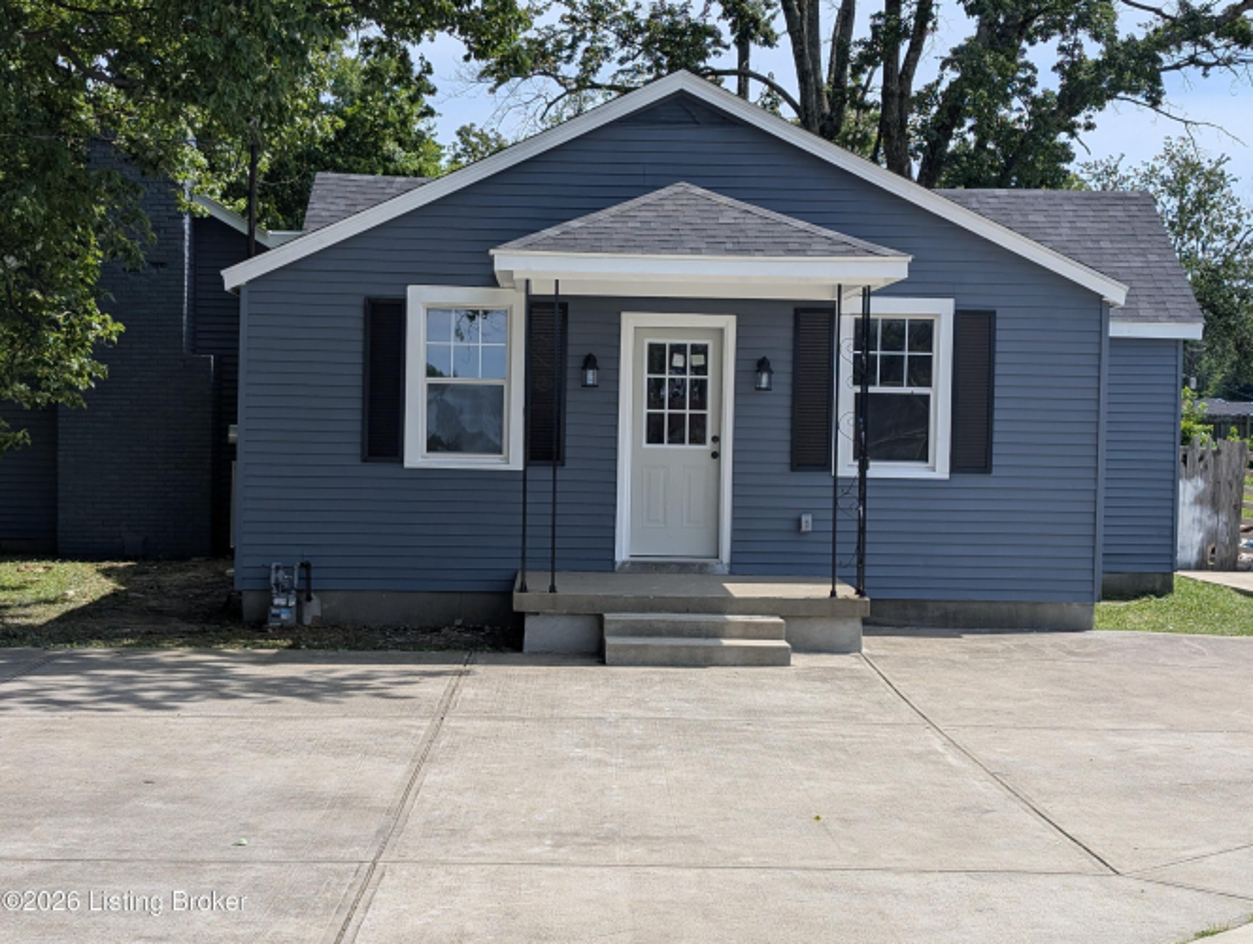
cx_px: 626
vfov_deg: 29.7
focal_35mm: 49
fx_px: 1776
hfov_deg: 38.9
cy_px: 472
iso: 22
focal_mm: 6.9
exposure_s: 1/1372
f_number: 1.68
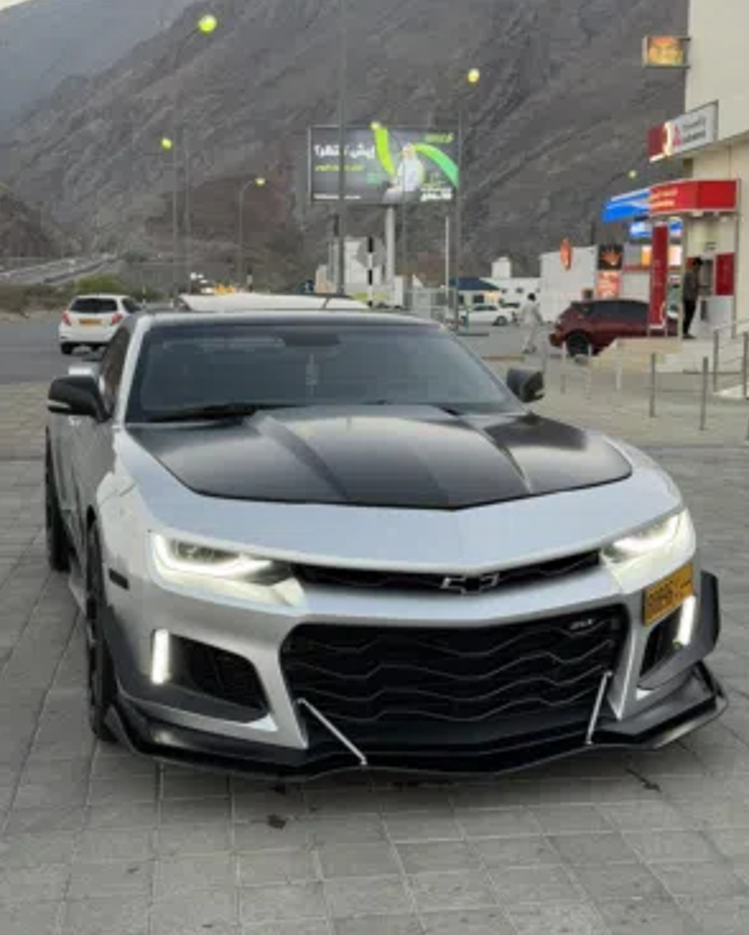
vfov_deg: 36.6
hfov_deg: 29.7
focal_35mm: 51
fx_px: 1412
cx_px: 372
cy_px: 436
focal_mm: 6.76
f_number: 1.78
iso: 100
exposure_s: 1/92
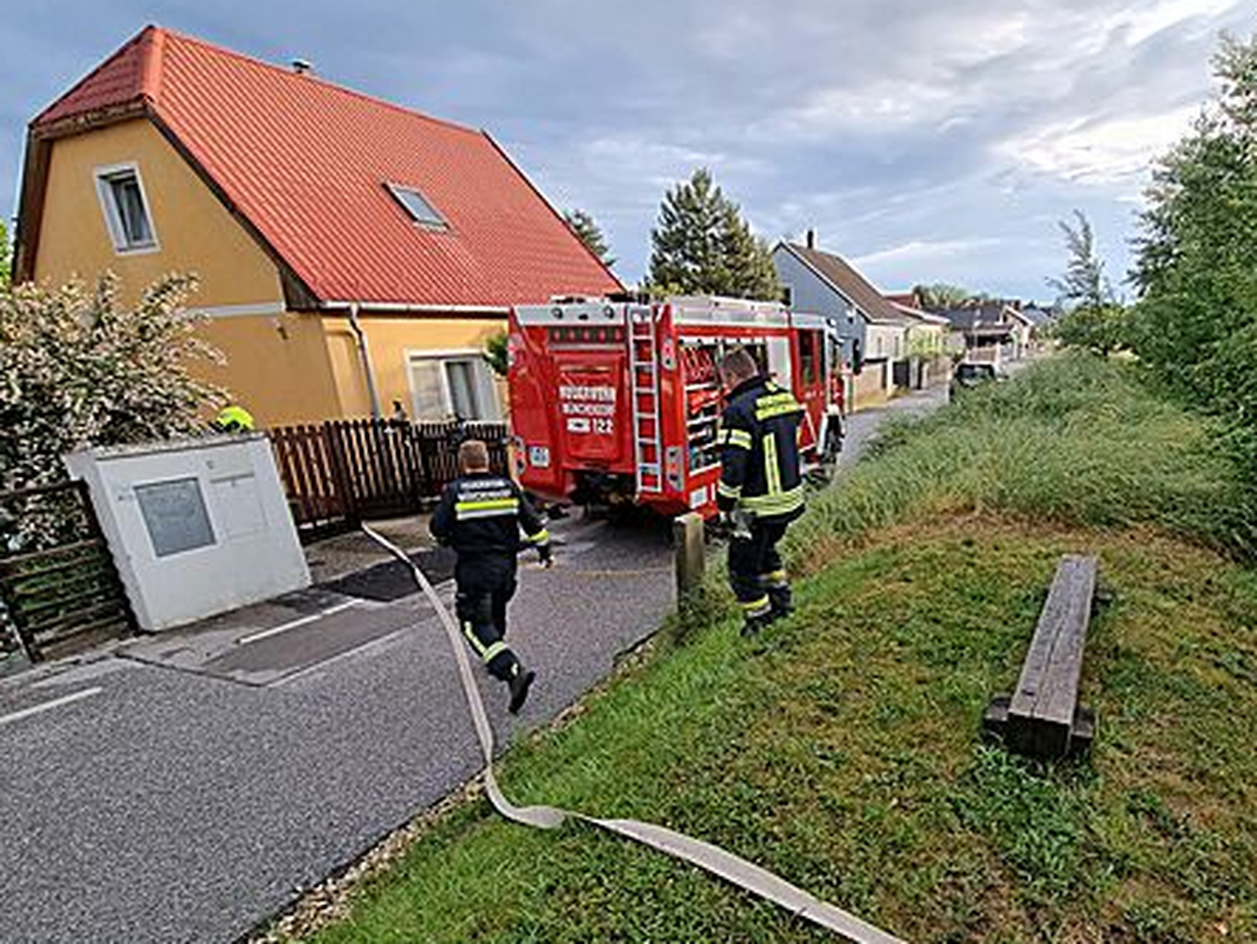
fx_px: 654
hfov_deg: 86.0
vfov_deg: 70.5
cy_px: 591
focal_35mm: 18
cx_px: 785
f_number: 2.2
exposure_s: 1/269
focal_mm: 2.2
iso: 50
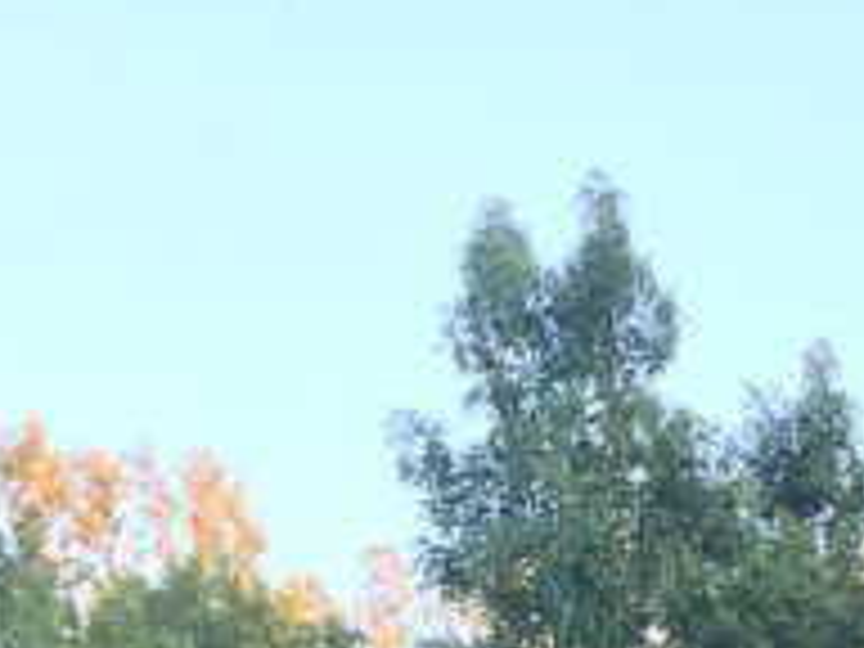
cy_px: 1238
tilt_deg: +17.6
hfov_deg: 16.1
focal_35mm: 116
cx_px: 1134
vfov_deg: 11.6
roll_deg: +1.6
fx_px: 2895
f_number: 2.2
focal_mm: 4.15
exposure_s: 1/30
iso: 50
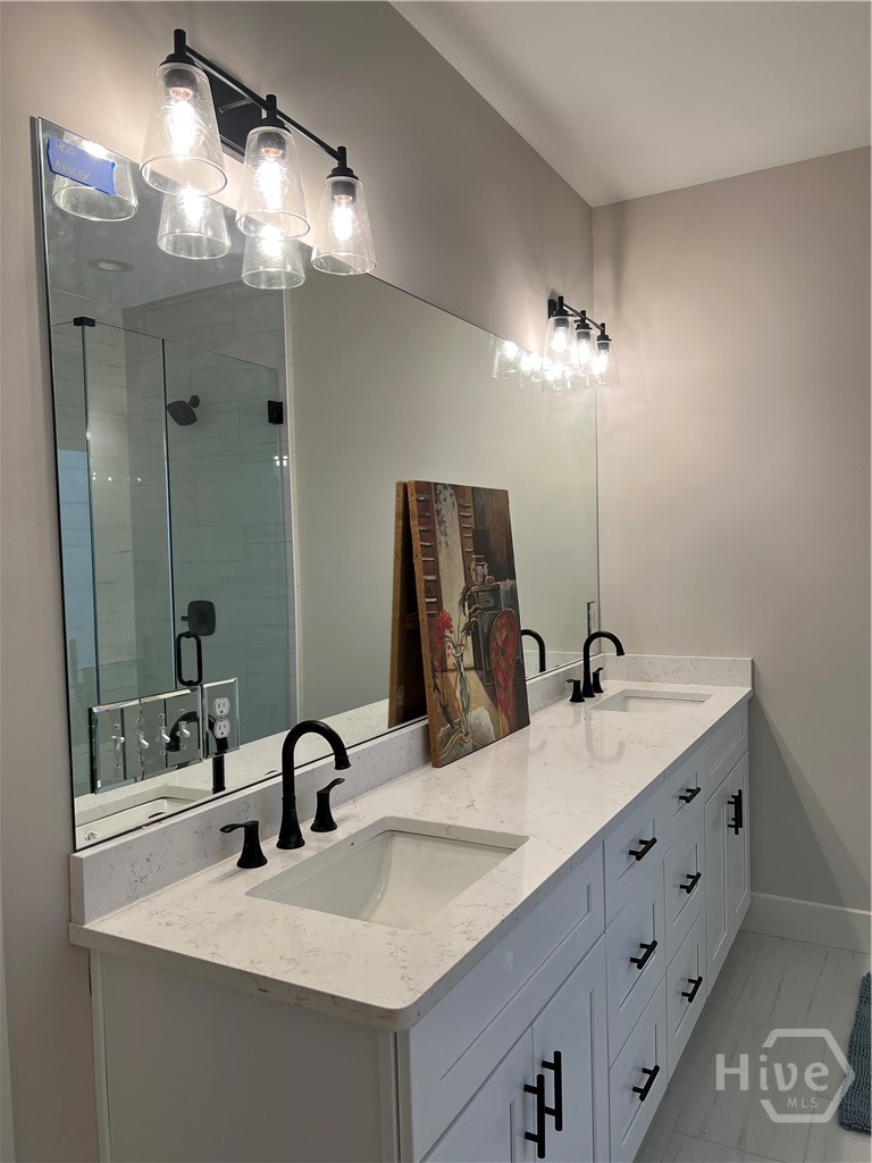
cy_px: 582
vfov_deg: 67.3
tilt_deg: -2.5
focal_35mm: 26
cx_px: 436
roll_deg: +2.5
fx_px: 873
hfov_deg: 53.1
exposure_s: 1/166
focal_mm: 5.7
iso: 50
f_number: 1.5
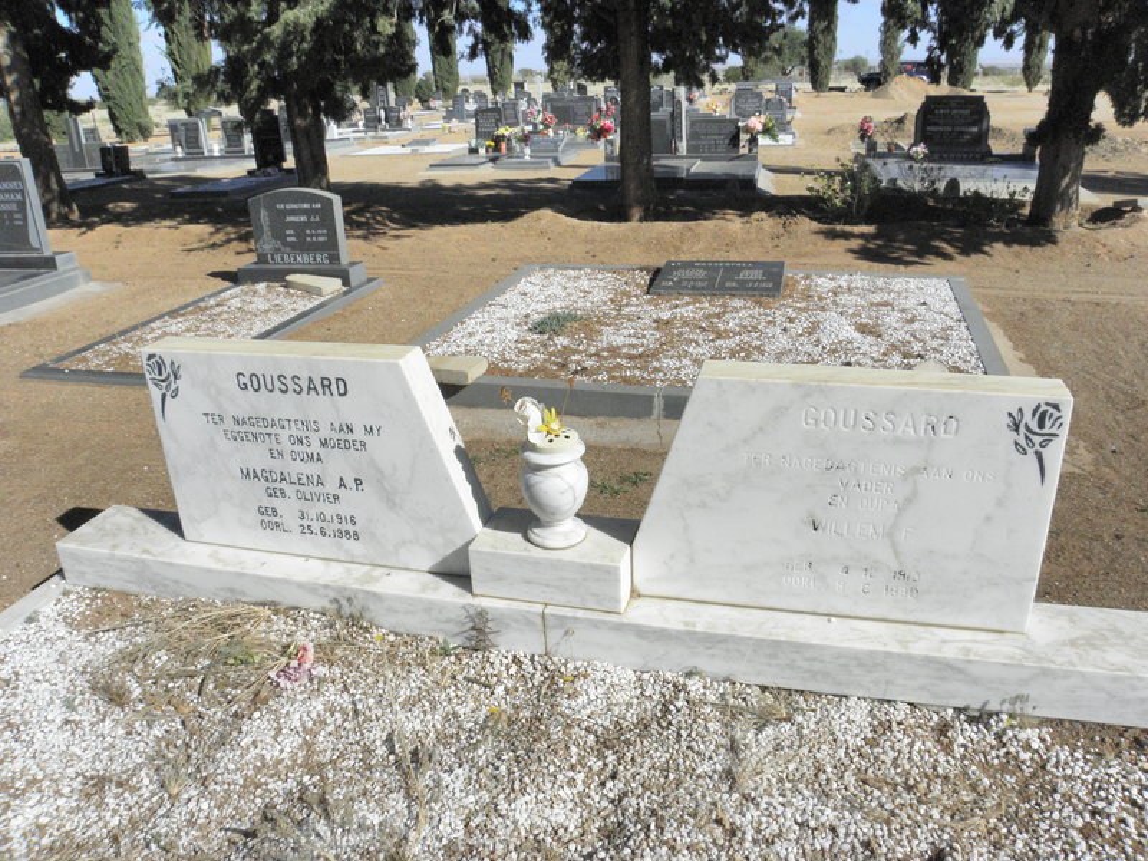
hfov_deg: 67.3
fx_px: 862
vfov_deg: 53.1
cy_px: 430
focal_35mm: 26
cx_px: 574
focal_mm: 4.6
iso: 200
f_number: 6.3
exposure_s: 1/1600
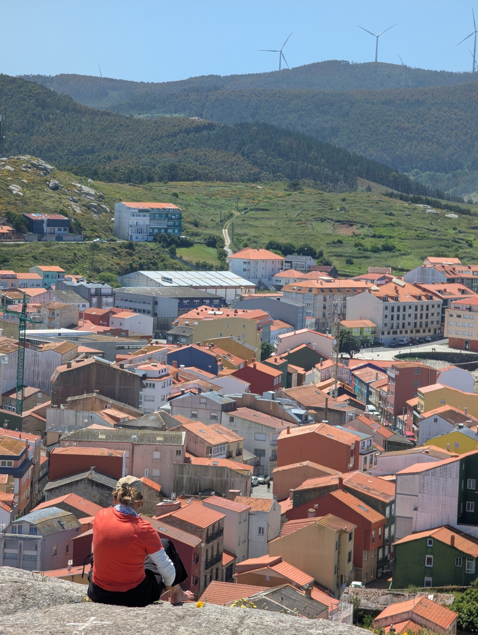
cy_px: 318
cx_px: 239
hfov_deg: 12.7
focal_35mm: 117
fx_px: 2148
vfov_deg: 16.8
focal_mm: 19
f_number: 3.5
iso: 20
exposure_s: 1/255
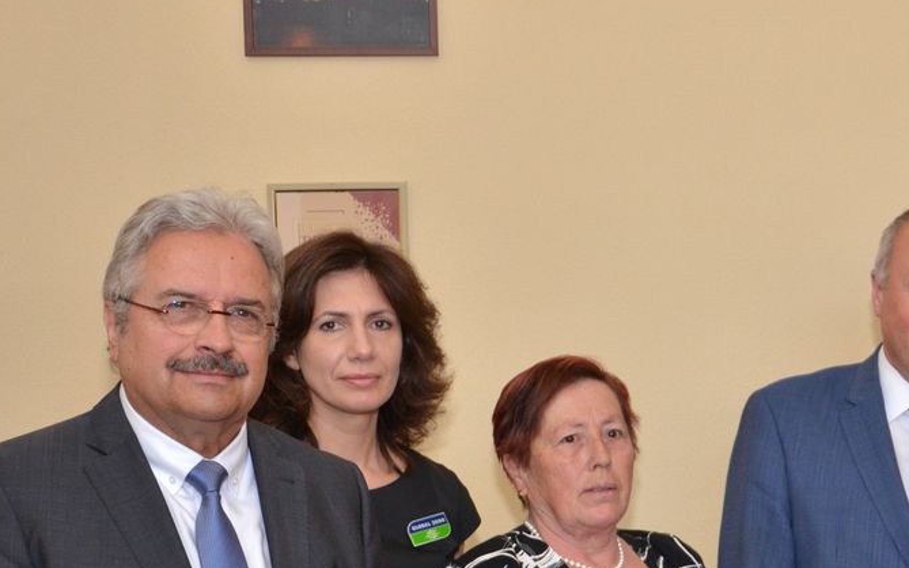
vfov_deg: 15.4
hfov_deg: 24.3
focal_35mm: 83
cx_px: 808
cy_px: 596
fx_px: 2056
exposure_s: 1/200
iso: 640
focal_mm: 26
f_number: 4
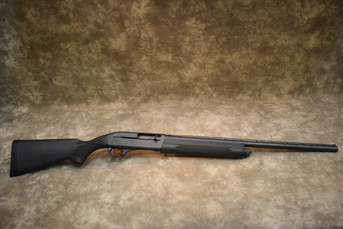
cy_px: 114
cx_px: 172
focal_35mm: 34
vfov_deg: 38.4
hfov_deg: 55.1
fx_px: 329
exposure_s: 1/125
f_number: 3.8
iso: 1400
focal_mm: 23
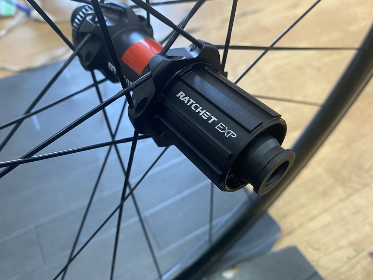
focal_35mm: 26
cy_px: 140
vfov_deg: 53.1
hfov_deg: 67.3
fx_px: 280
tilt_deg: -49.5
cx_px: 186
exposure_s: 1/60
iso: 200
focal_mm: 4.25
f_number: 1.8
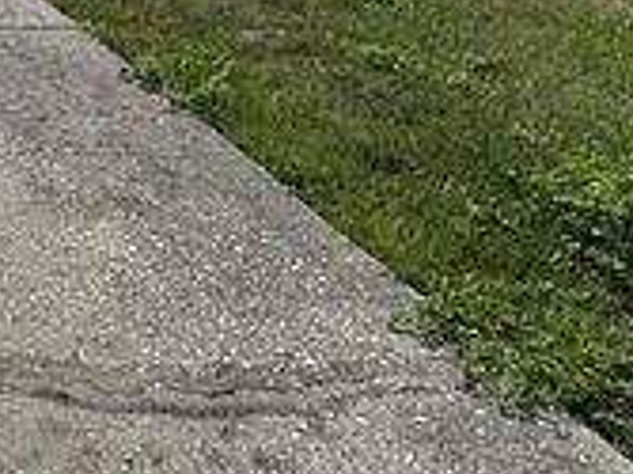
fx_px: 1316
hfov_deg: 23.9
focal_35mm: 72
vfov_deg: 18.6
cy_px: -188
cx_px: -178
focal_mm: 6.76
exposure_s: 1/10309
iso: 80
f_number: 1.78
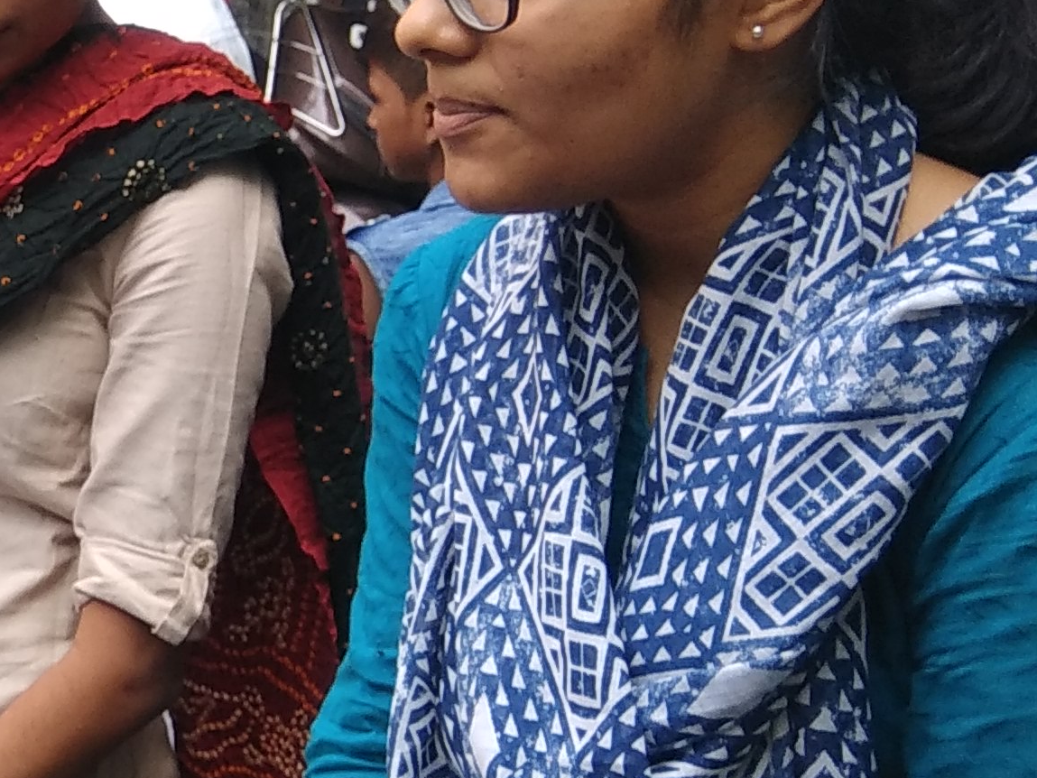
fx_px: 2277
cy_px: 467
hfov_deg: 21.3
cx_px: -551
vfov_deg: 19.4
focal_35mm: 76
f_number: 2
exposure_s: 1/118
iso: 100
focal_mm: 3.57
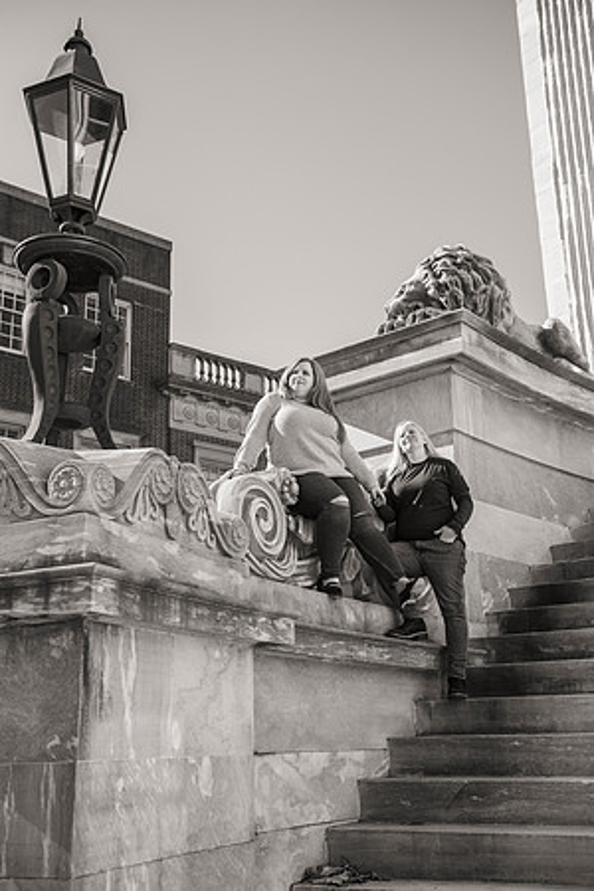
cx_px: 297
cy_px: 446
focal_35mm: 38
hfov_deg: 35.1
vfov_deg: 50.7
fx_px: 940
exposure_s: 1/4000
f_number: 4
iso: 400
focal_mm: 38
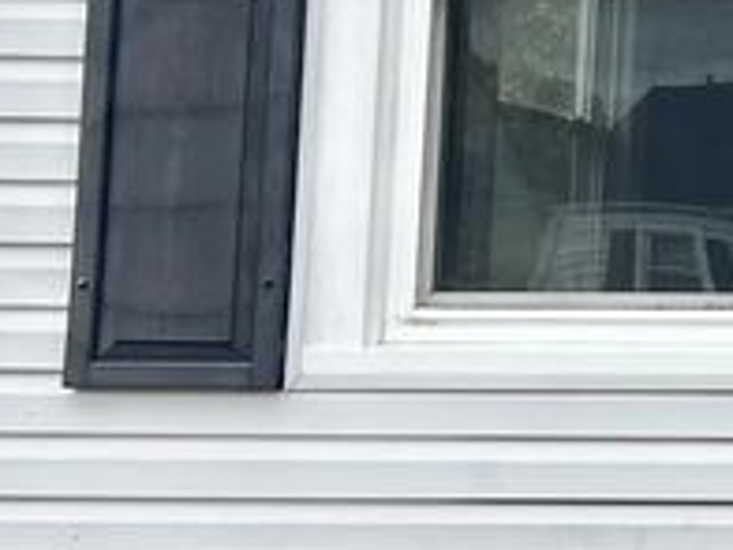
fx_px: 2880
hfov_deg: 11.4
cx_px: 1874
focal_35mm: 136
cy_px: 101
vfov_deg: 10.9
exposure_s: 1/1100
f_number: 1.5
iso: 50
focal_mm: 5.7
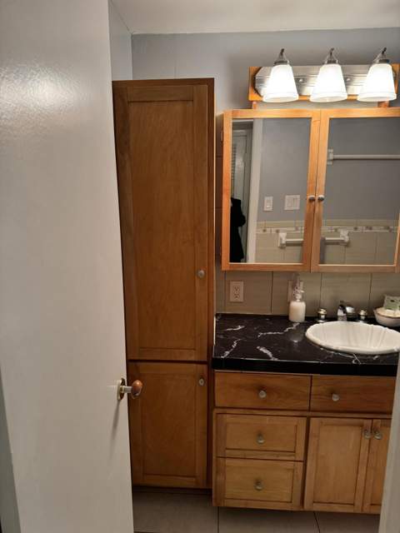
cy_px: 266
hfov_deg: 56.8
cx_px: 200
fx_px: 370
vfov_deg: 71.6
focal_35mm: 24
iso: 320
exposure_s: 1/60
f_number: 1.78
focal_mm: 6.76
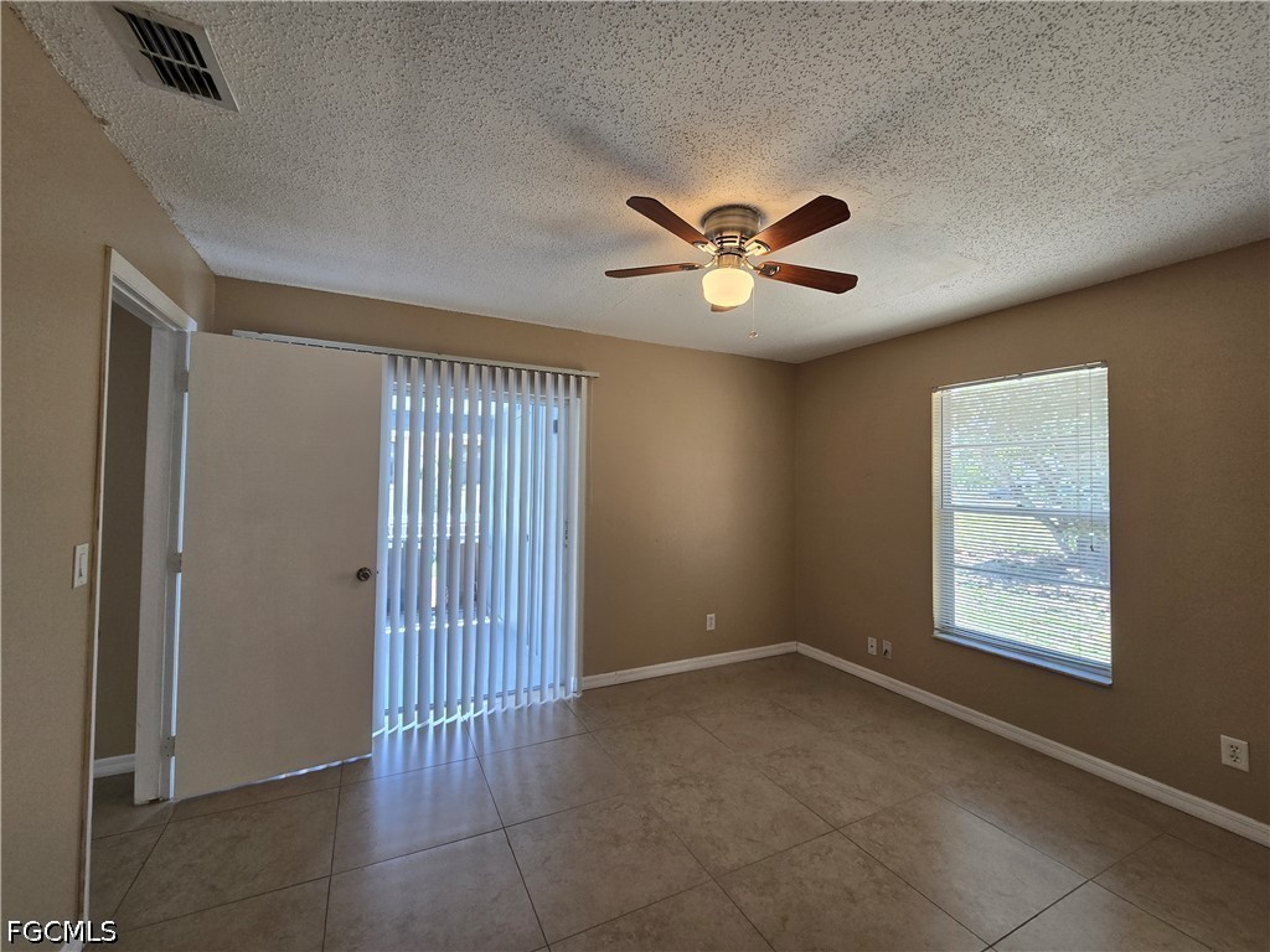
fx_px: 477
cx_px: 635
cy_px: 476
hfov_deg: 106.2
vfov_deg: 89.9
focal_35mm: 13
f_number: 2.2
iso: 80
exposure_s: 1/60
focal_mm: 2.2
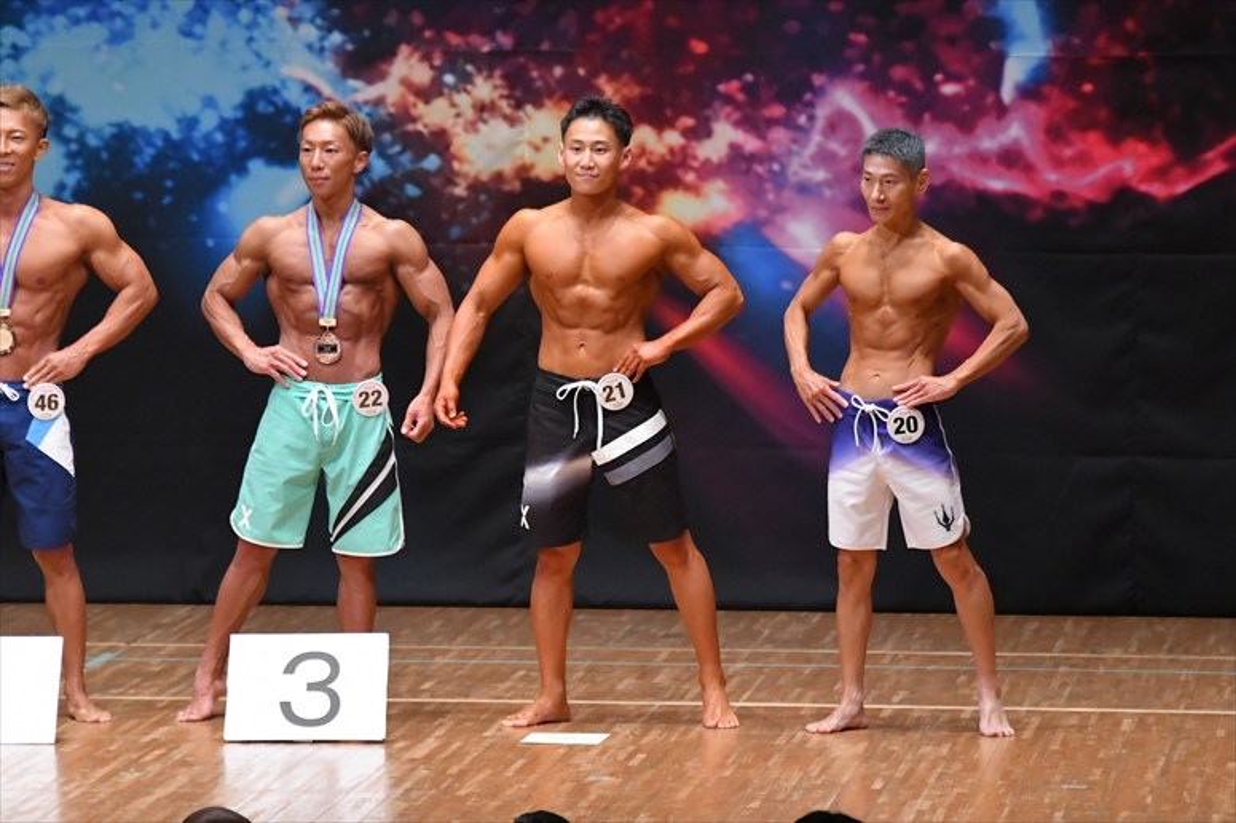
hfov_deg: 7.6
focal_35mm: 270
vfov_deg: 5.1
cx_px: 618
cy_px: 412
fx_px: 9266
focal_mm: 180
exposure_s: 1/400
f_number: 5.6
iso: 6400
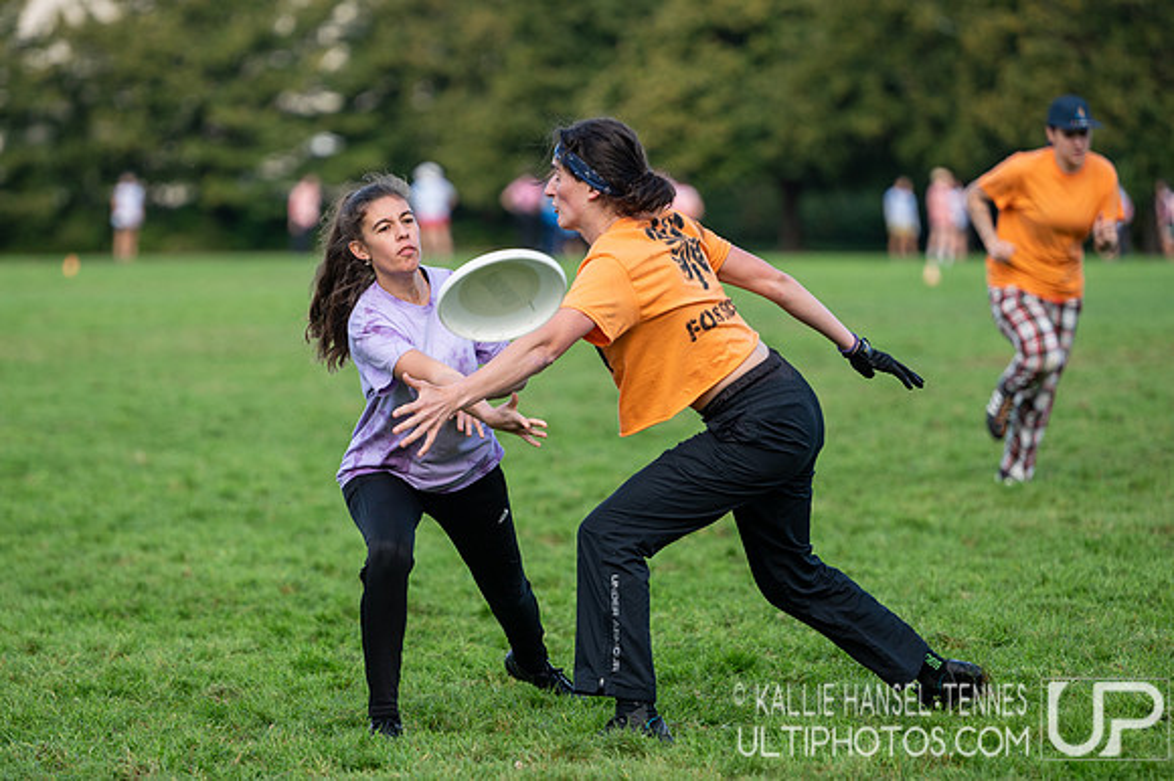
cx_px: 529
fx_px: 7706
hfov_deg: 8.7
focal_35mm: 236
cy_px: 429
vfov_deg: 5.8
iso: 320
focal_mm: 165
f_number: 2.8
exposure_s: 1/1600
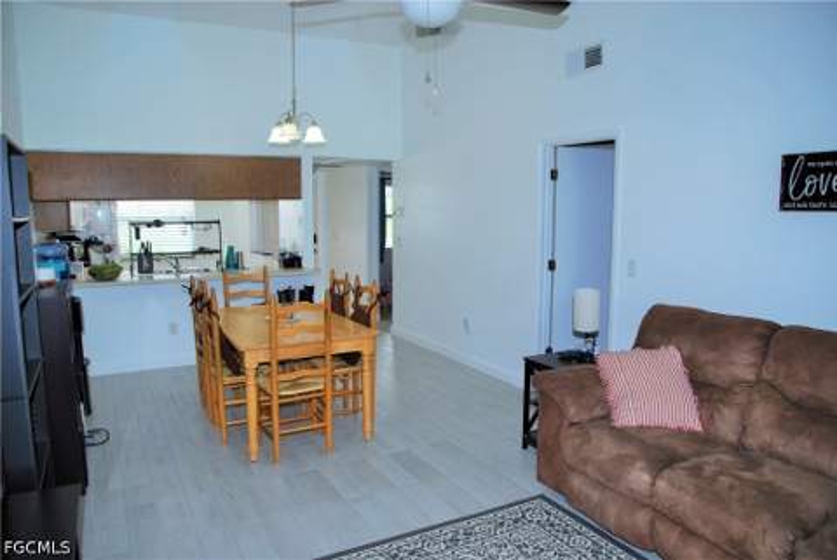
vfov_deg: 53.2
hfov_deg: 73.7
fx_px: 558
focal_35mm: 24
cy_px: 280
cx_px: 418
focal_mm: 16
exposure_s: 1/60
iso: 200
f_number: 4
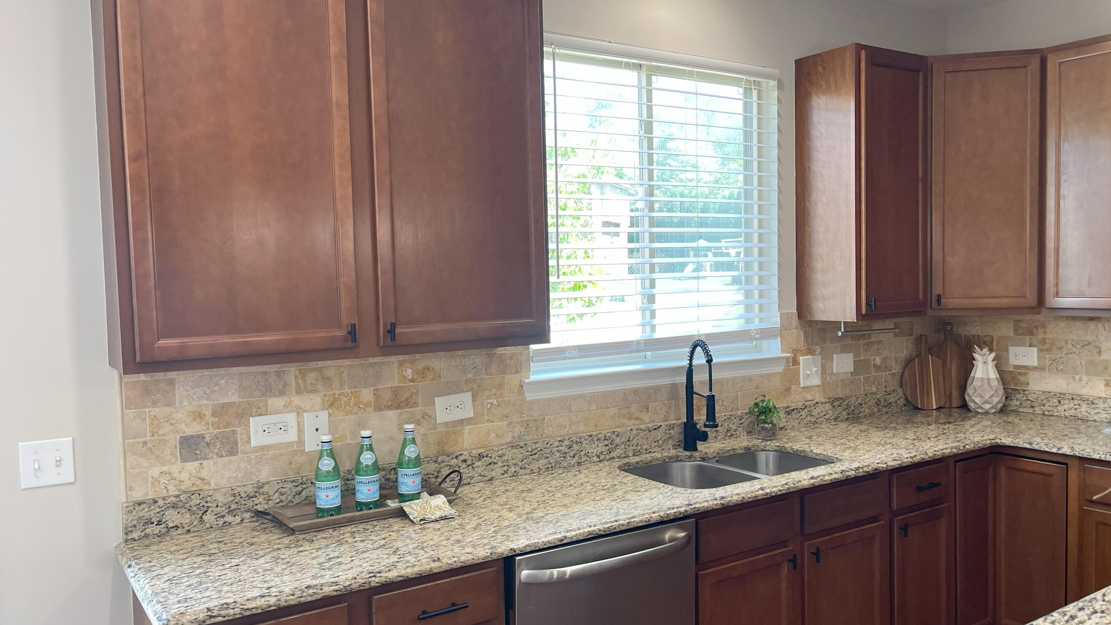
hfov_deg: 67.9
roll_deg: +1.4
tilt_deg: -3.9
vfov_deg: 41.5
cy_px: 329
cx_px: 565
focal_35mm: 28
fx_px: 825
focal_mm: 5.1
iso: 125
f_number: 1.6
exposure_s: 1/121
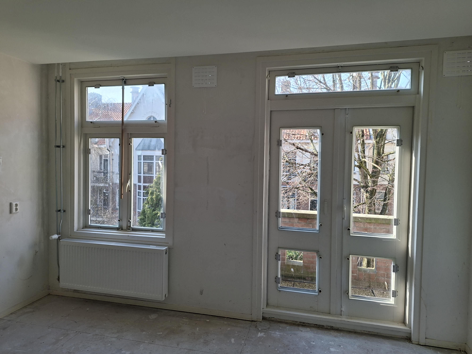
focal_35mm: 23
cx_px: 236
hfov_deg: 73.9
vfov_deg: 58.9
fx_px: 314
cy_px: 177
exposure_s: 1/233
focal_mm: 5.5
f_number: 1.8
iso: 50
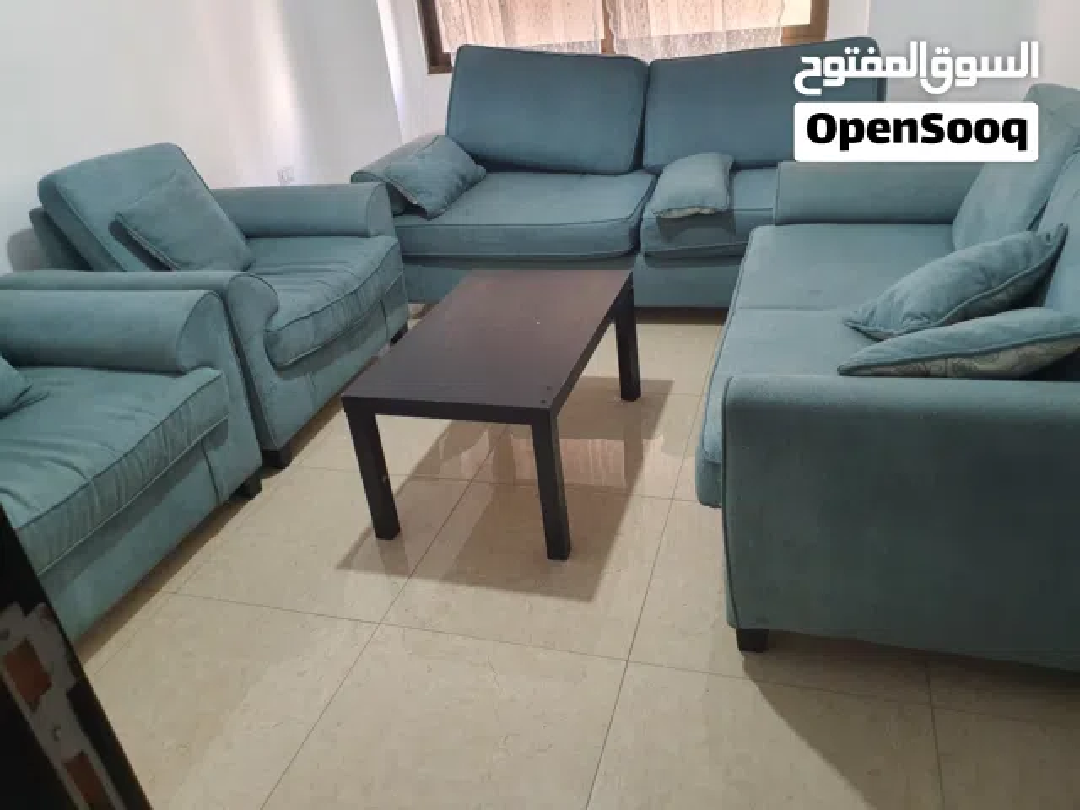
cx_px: 540
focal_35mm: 26
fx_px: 811
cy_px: 405
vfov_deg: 53.1
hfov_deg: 67.3
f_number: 2.4
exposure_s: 1/50
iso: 320
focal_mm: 4.3
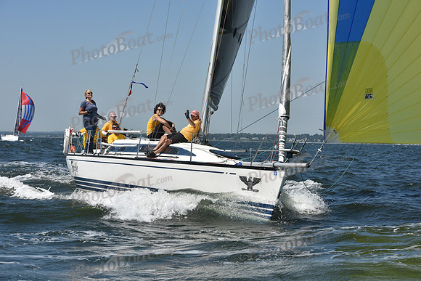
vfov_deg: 16.1
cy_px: 140
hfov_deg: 23.9
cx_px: 210
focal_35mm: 85
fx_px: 994
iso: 250
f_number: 9
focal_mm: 85
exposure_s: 1/1250
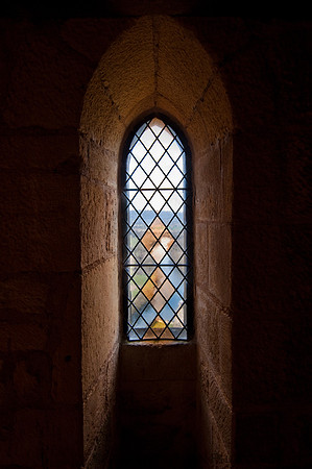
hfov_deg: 59.4
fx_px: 274
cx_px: 156
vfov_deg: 81.3
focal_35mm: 21
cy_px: 234
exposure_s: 1/180
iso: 200
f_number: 4
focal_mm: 14
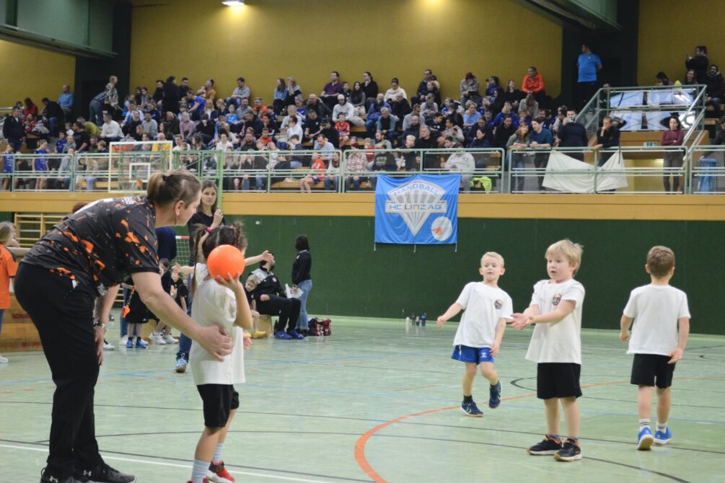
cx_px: 358
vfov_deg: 22.3
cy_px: 243
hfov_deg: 32.9
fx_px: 1228
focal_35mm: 61
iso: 1600
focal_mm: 40
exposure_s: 1/160
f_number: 5.3
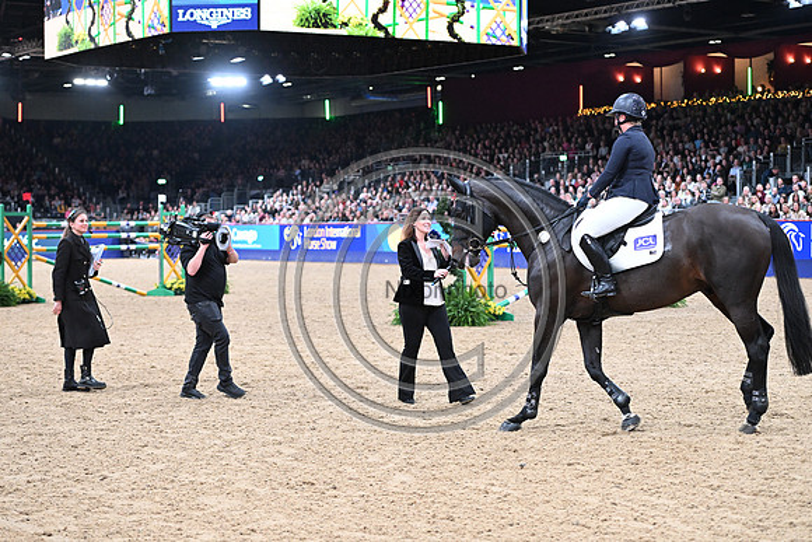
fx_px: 1579
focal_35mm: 70
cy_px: 271
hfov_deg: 28.8
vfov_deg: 19.5
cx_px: 406
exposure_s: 1/800
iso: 5600
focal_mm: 70
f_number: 3.5
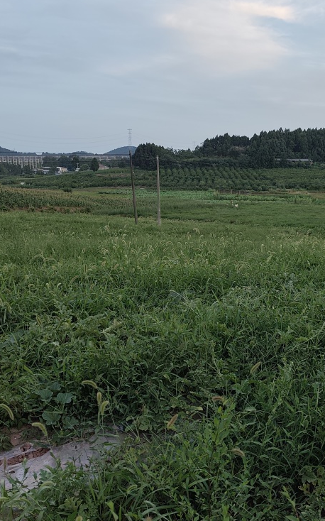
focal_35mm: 37
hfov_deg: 33.6
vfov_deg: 52.7
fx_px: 525
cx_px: 251
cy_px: 279
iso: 50
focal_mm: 5.84
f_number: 1.6
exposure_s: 1/122
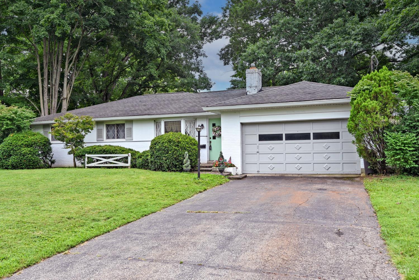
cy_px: 140
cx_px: 210
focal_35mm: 30
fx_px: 349
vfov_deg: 43.6
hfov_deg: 61.9
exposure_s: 1/250
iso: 200
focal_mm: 30
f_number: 5.6
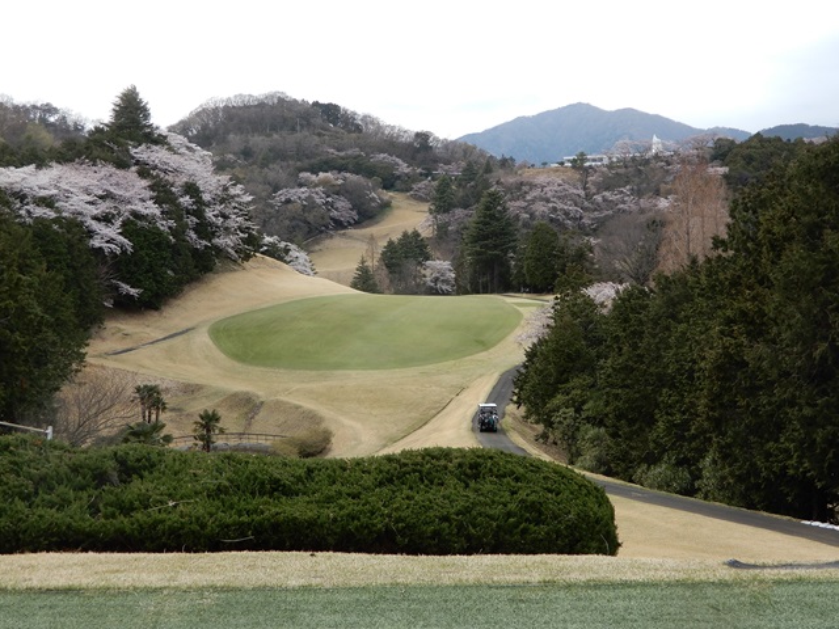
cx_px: 420
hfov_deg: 44.8
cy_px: 314
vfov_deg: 34.3
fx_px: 1018
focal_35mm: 42
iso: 80
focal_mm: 7.5
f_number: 4
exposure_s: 1/200
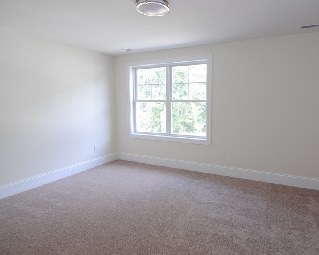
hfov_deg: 73.0
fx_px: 213
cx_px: 188
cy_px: 128
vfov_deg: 61.8
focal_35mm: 23
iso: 200
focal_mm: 13
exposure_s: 1/40
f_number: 3.2
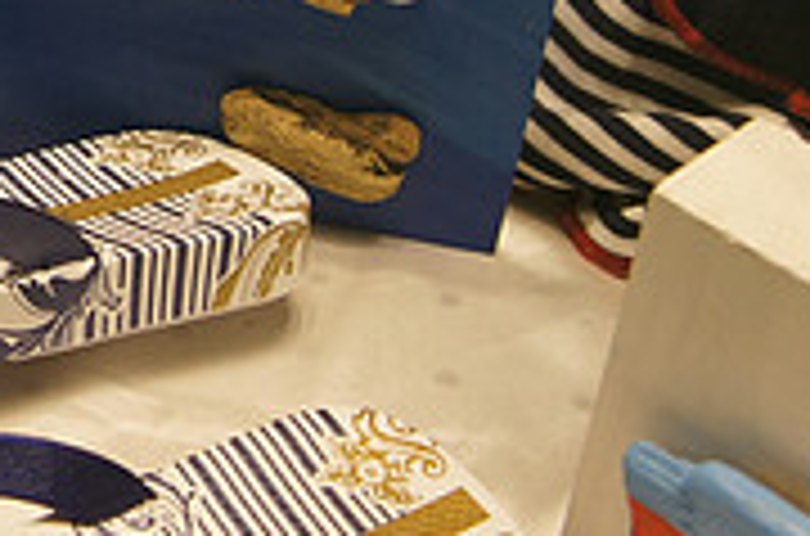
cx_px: -414
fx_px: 2828
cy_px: -25
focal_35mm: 126
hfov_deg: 15.1
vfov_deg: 10.7
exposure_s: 1/50
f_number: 4
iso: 800
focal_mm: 26
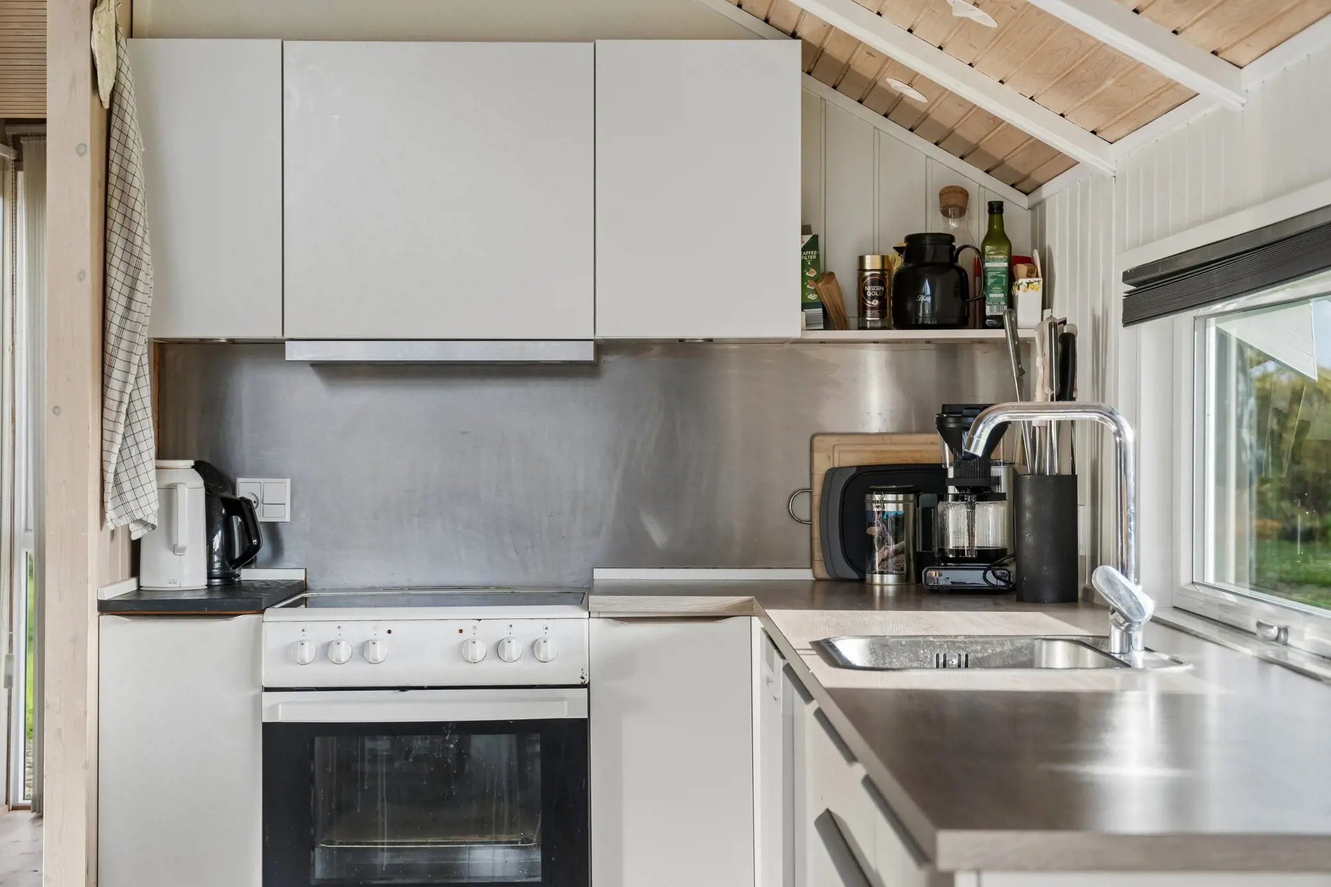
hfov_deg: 33.4
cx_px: 666
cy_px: 444
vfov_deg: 22.6
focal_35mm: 60
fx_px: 2218
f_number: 4
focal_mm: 40
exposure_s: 1/200
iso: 400
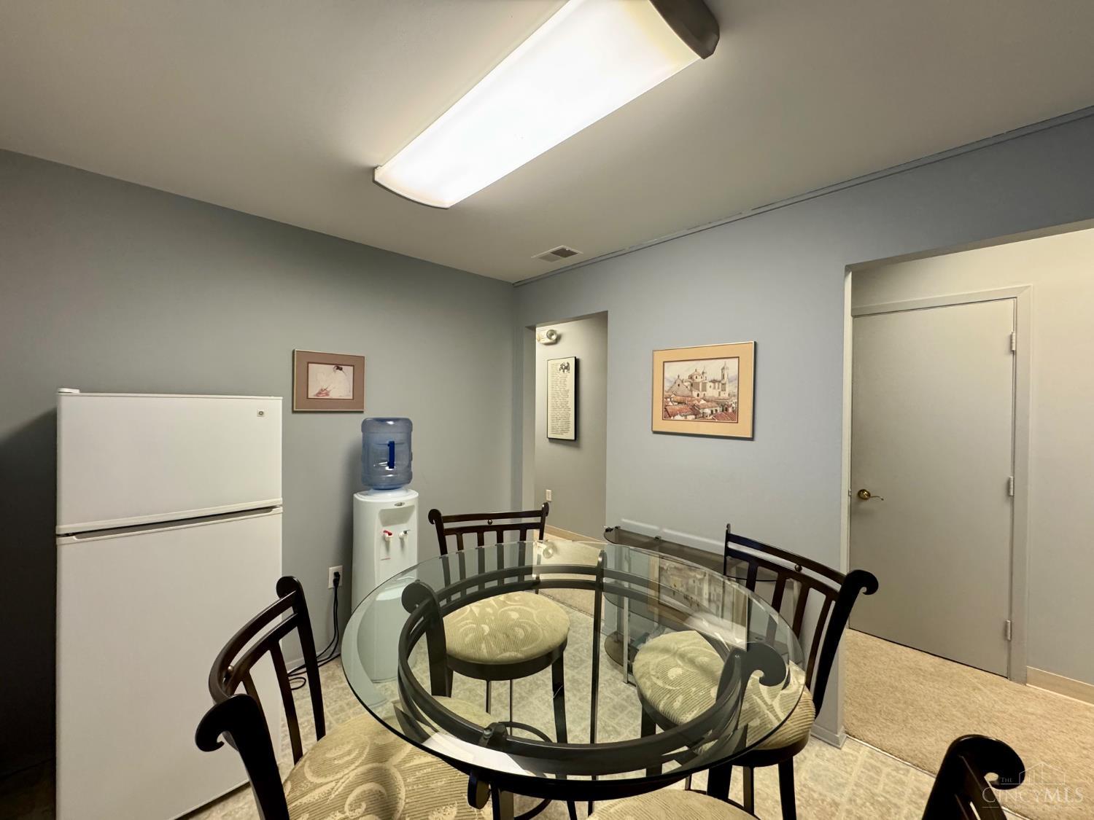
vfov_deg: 85.7
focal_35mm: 14
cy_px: 410
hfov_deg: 102.1
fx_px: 442
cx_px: 547
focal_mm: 2.22
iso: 250
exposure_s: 1/120
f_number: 2.2
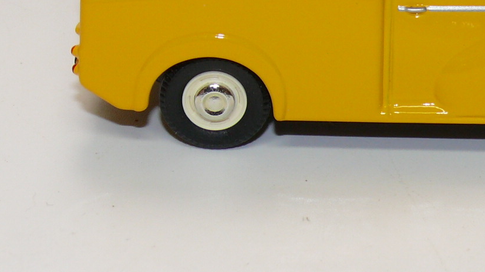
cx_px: 391
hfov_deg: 12.5
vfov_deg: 7.1
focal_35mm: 171
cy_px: -25
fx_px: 2198
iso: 100
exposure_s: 1/30
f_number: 4
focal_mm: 11.8
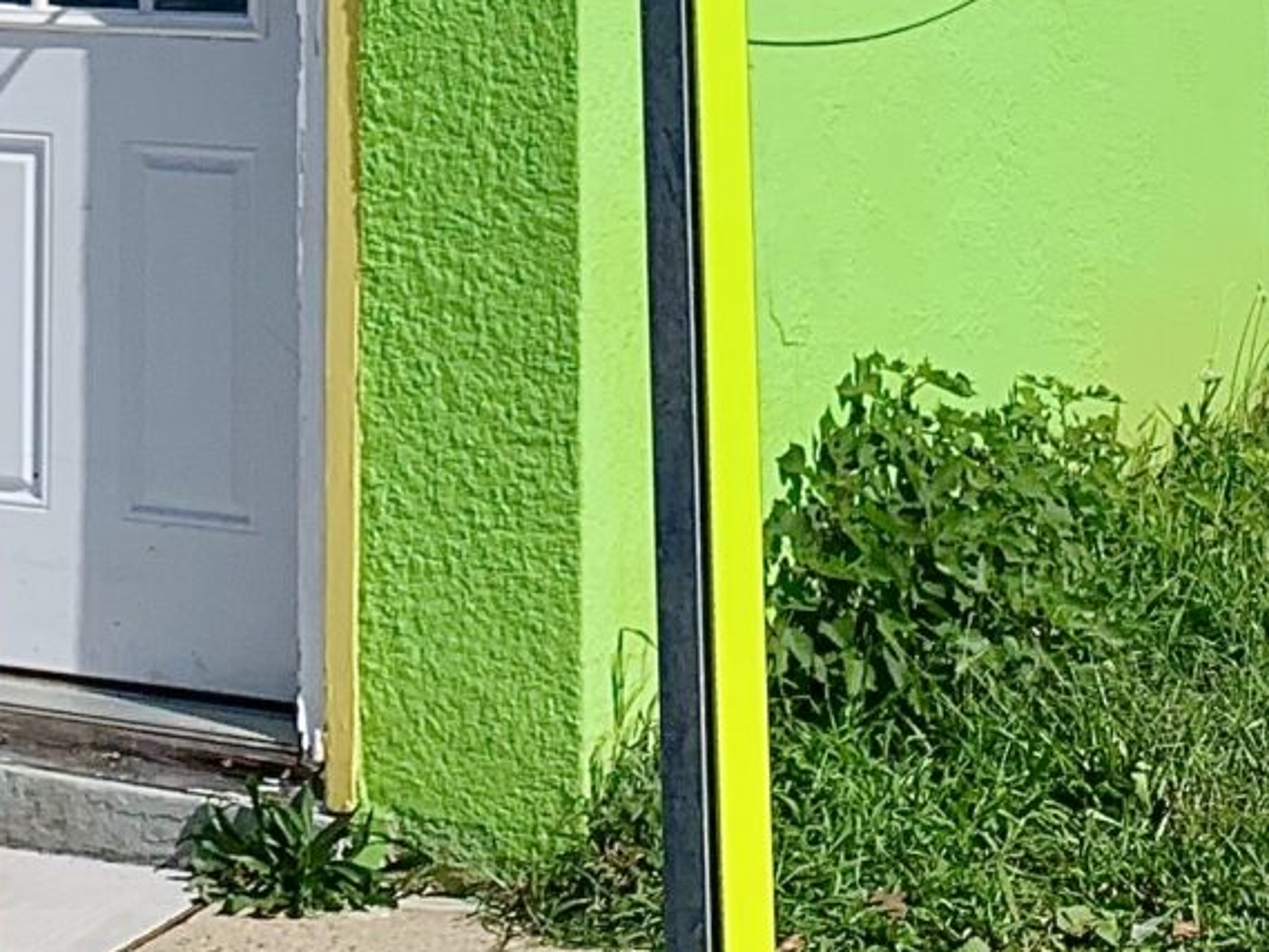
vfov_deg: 11.9
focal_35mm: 117
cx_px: 120
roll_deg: +0.3
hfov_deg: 16.6
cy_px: -631
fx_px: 4290
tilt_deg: +4.7
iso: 25
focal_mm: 4.25
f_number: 1.8
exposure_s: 1/6897
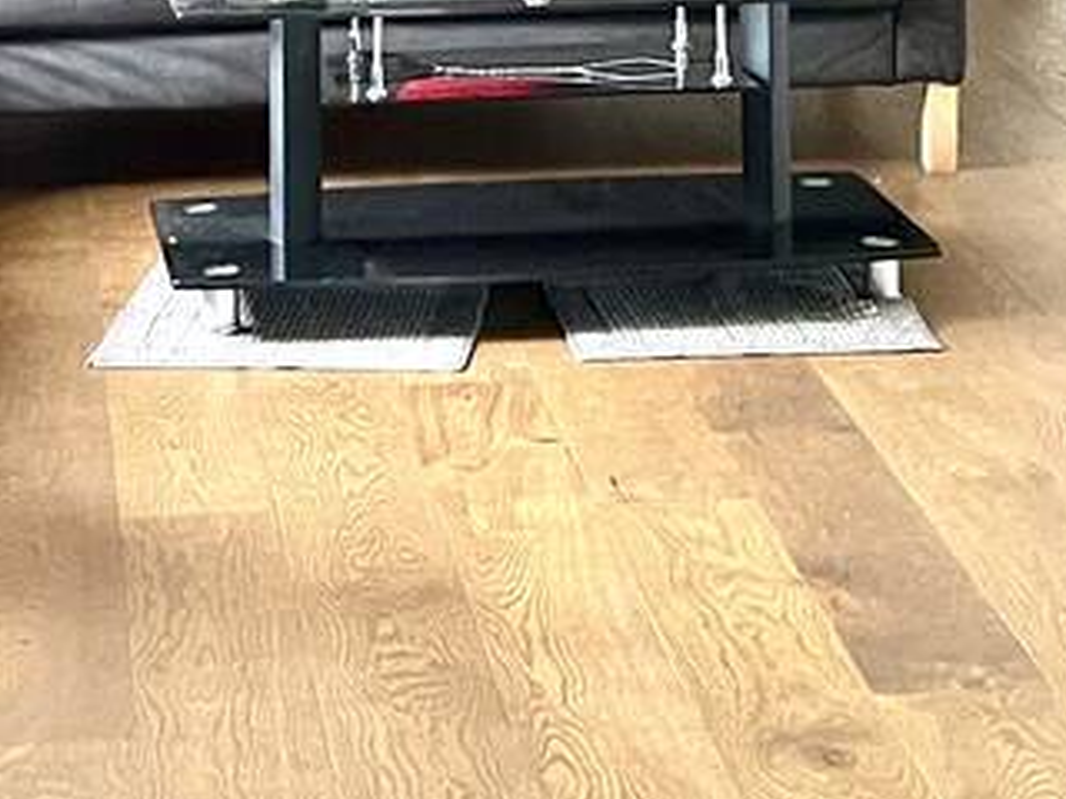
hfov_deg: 15.2
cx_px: 423
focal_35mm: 130
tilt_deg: -1.8
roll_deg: +1.0
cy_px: -589
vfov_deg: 10.8
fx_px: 4003
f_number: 1.5
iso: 160
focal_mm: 5.7
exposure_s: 1/60
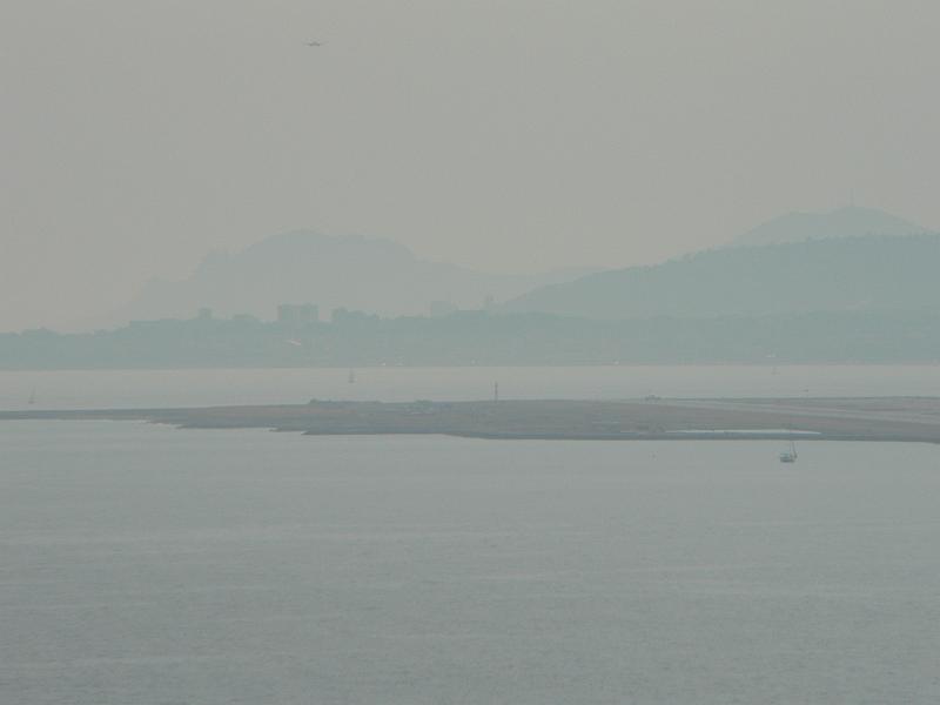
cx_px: 470
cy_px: 352
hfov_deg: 4.6
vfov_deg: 3.4
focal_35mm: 432
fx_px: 11731
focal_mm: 72
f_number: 8
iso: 80
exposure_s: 1/1000
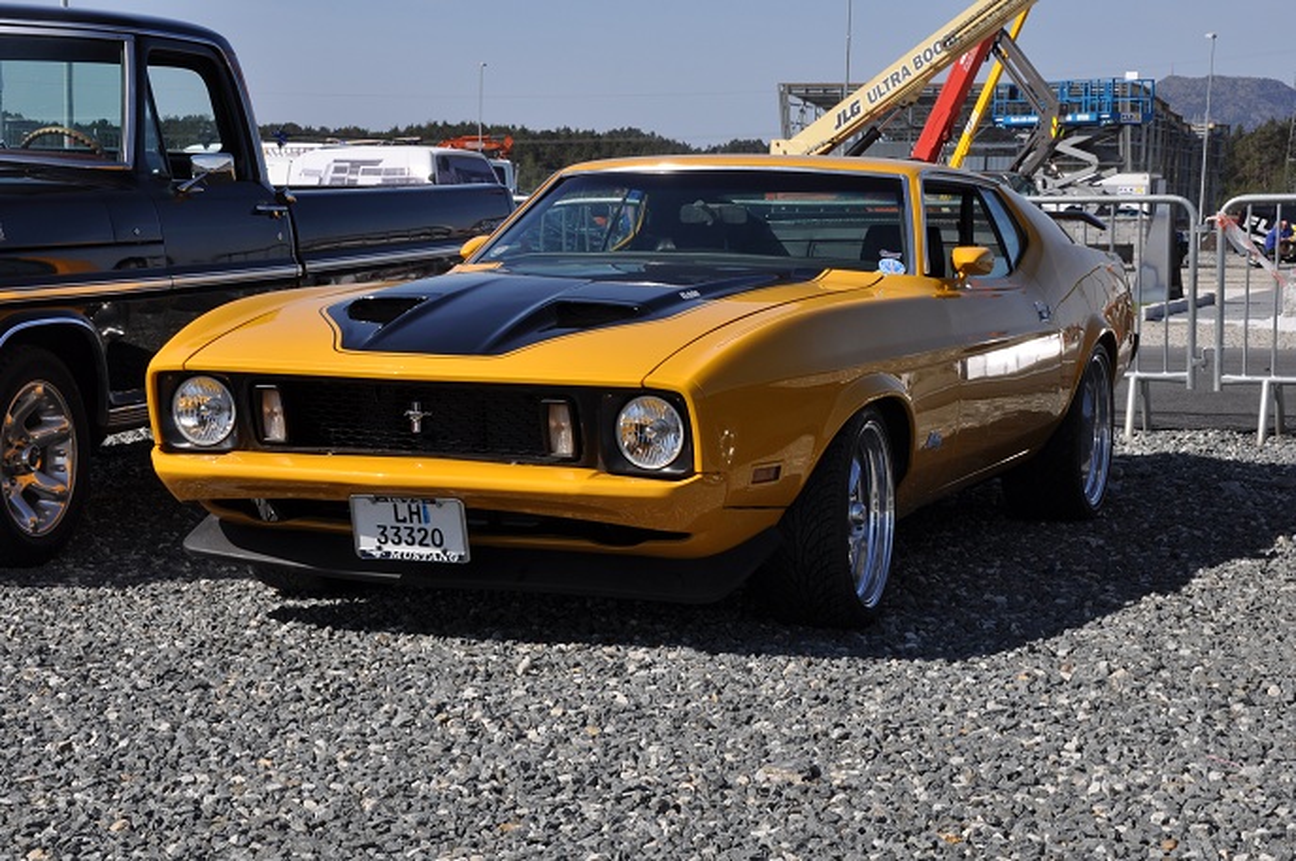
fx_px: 2588
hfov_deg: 28.1
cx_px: 648
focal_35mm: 72
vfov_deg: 18.9
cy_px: 430
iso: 200
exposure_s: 1/200
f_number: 14
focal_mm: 48
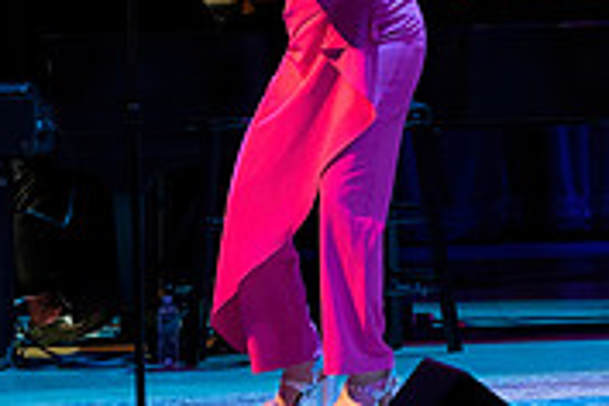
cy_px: -57
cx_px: 647
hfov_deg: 5.9
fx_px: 5920
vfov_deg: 3.9
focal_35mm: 350
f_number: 5.6
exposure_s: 1/250
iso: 5000
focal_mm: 100
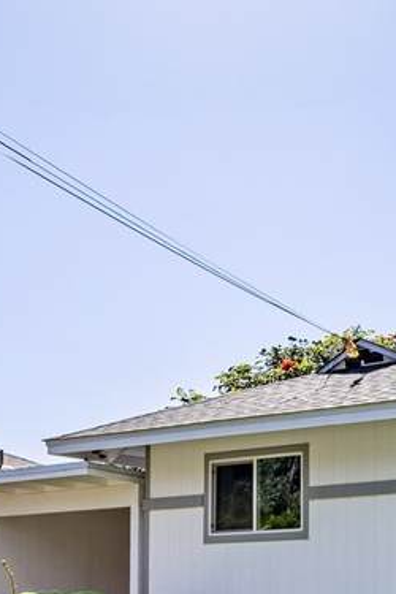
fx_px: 1171
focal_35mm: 71
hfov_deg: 17.4
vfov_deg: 26.8
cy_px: 607
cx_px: 585
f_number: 4
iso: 125
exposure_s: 1/4000
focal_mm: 10
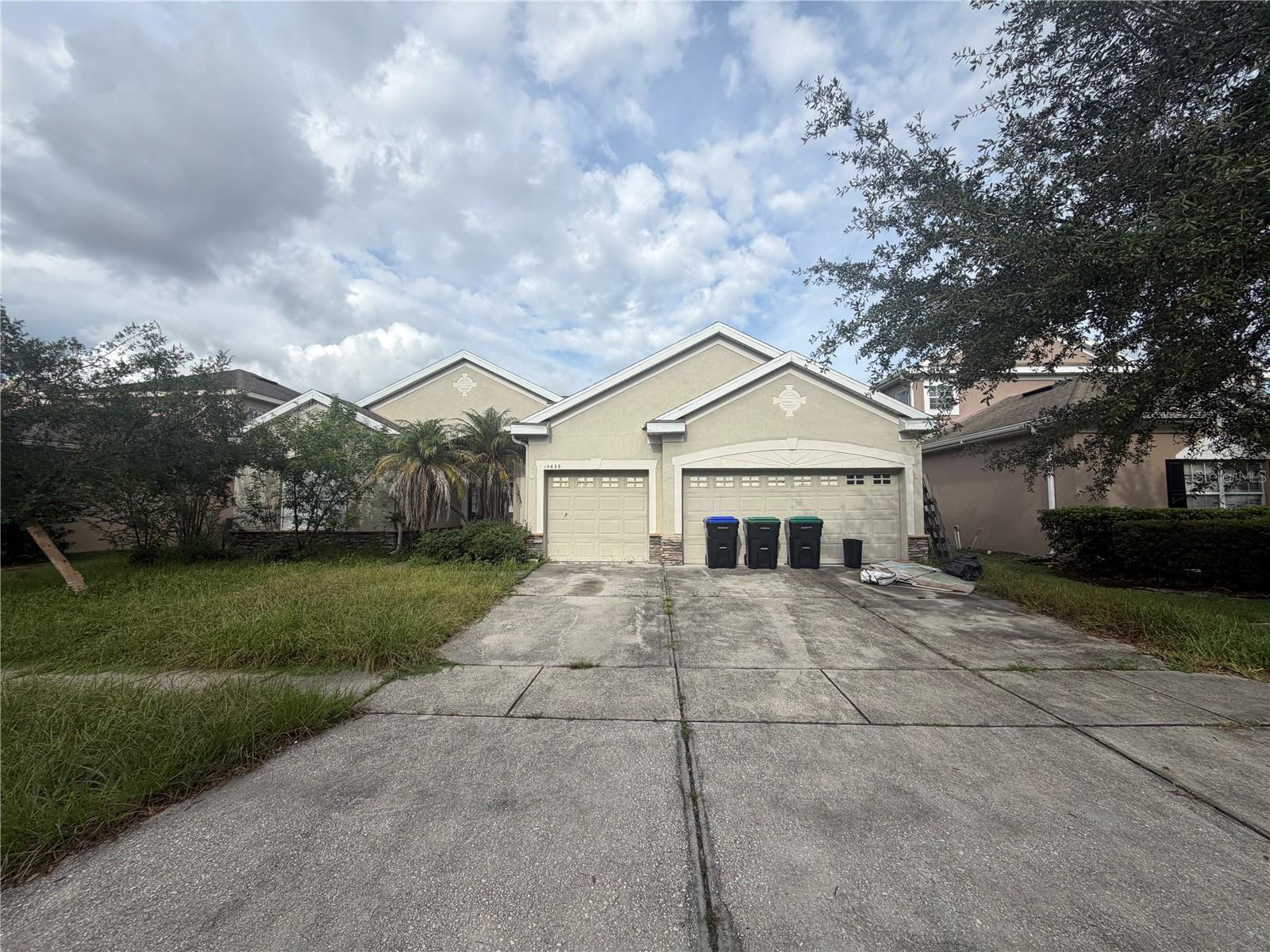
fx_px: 514
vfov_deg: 85.7
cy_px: 476
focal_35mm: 14
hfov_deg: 102.1
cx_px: 635
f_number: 2.2
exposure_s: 1/955
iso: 20
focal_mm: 2.22
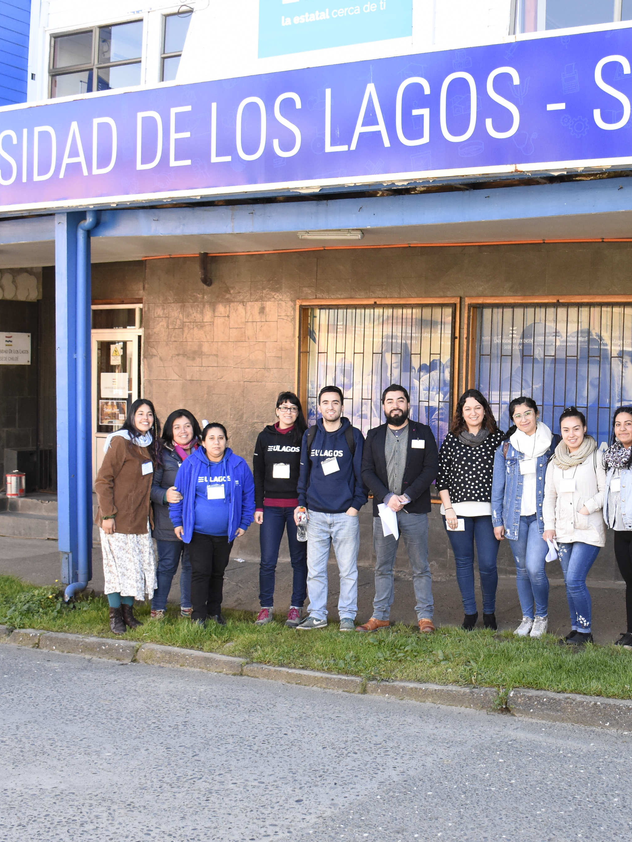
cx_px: 503
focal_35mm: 43
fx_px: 1047
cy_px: 400
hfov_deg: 32.7
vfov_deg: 43.8
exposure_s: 1/800
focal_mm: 18
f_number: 4
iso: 1250
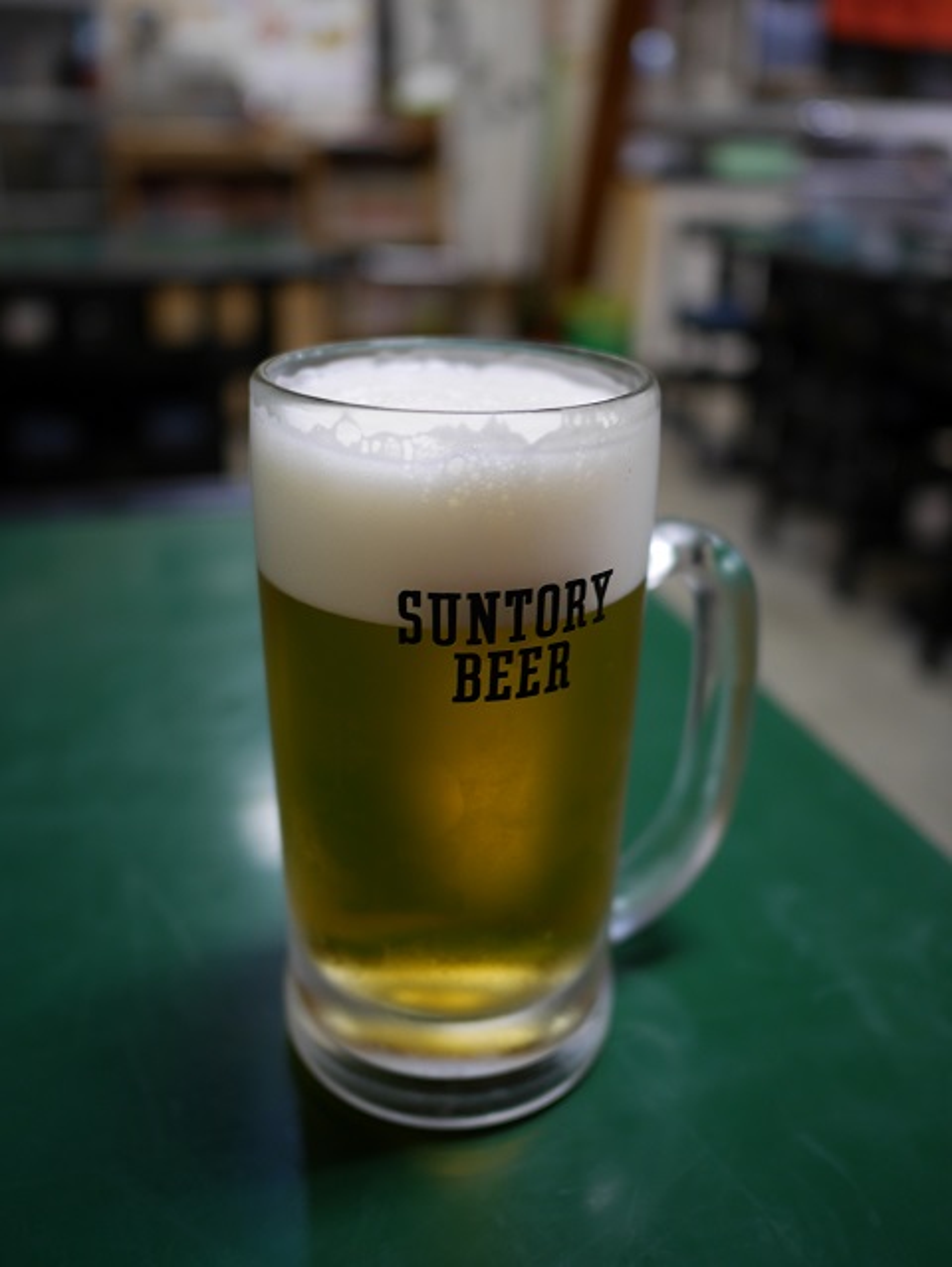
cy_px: 634
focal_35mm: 30
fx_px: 1099
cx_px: 476
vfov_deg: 59.9
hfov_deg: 46.8
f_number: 1.7
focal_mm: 15
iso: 200
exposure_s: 1/100
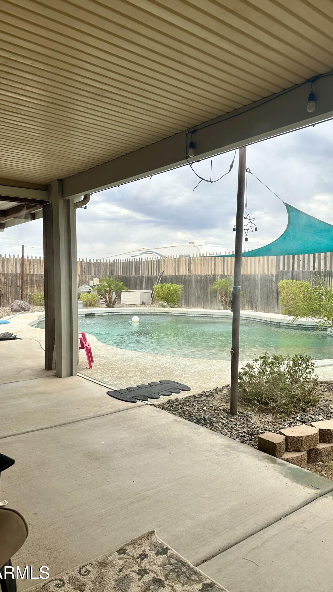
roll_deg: -1.2
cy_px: 295
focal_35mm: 27
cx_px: 176
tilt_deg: -2.1
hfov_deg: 42.9
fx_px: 424
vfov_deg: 69.9
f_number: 1.78
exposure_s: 1/2967
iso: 80
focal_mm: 6.86
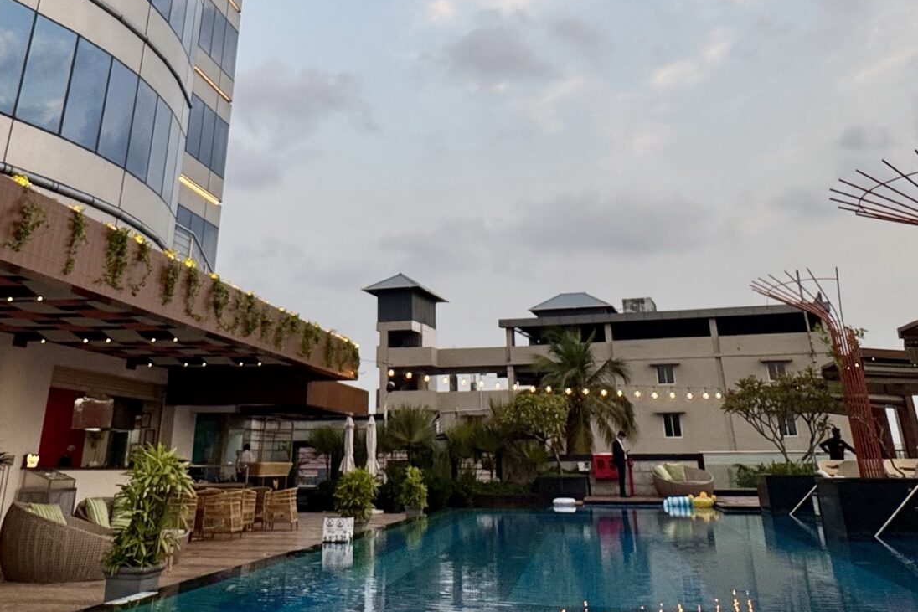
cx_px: 409
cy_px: 29
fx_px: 867
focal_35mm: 34
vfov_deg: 35.9
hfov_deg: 55.7
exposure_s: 1/100
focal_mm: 2.22
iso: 50
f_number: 2.2
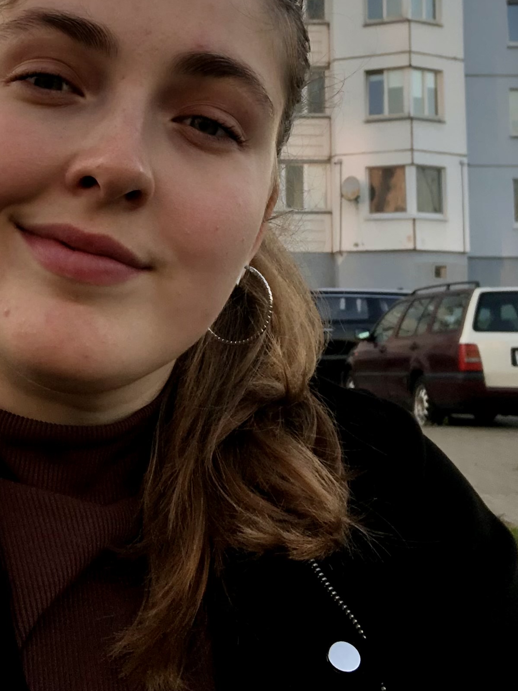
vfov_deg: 30.8
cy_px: 200
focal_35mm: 62
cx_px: 100
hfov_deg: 23.3
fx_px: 1237
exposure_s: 1/195
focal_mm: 2.87
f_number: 2.2
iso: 20
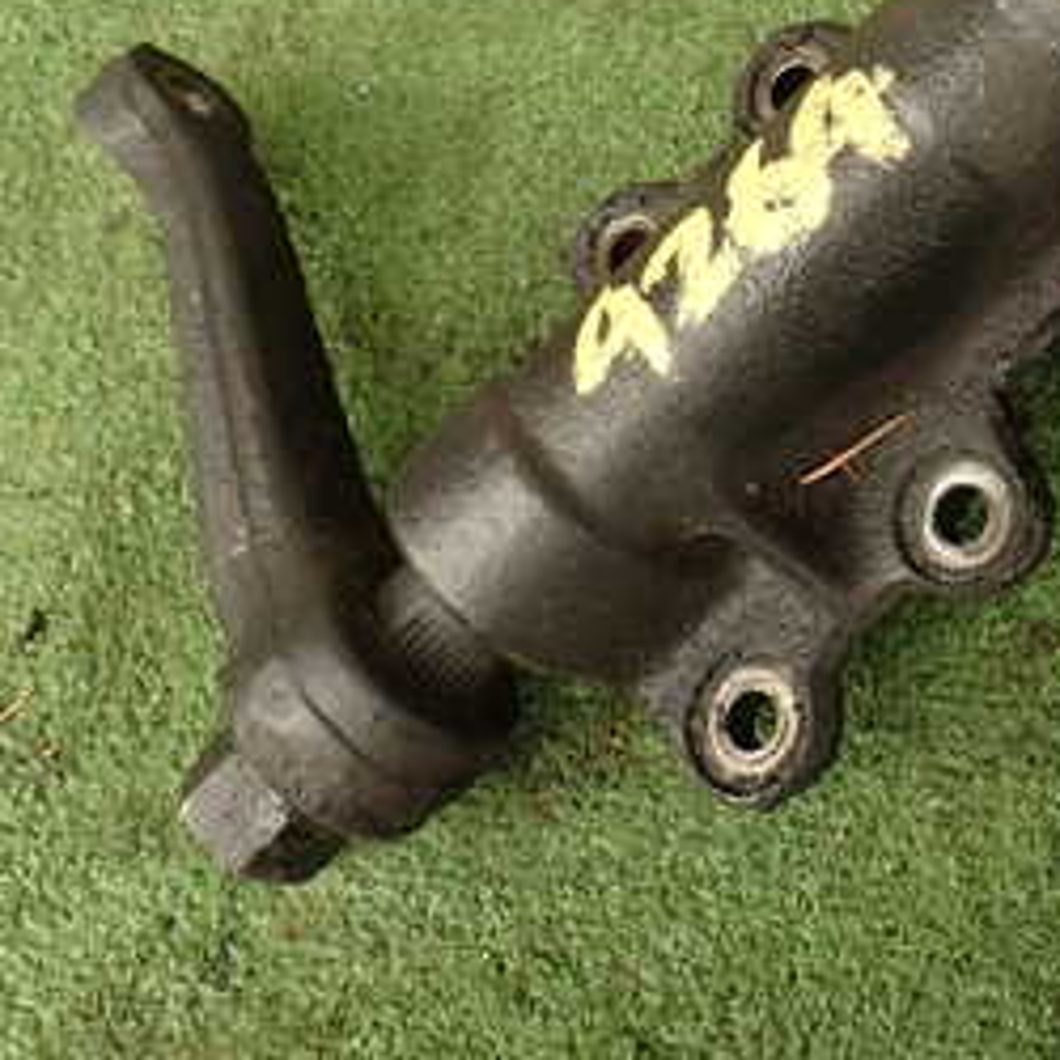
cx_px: 1102
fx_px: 1836
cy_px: 148
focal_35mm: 53
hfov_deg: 29.7
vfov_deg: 31.0
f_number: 2.8
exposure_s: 1/80
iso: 100
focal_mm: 4.5
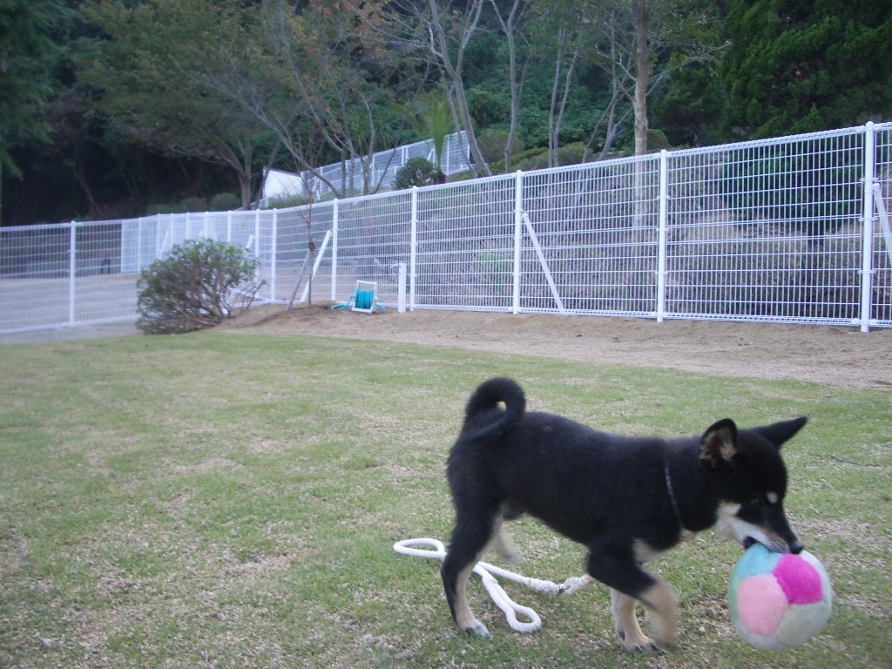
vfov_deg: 40.7
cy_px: 334
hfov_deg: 52.6
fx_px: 902
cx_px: 446
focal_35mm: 35
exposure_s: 1/100
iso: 80
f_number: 2.6
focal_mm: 5.8
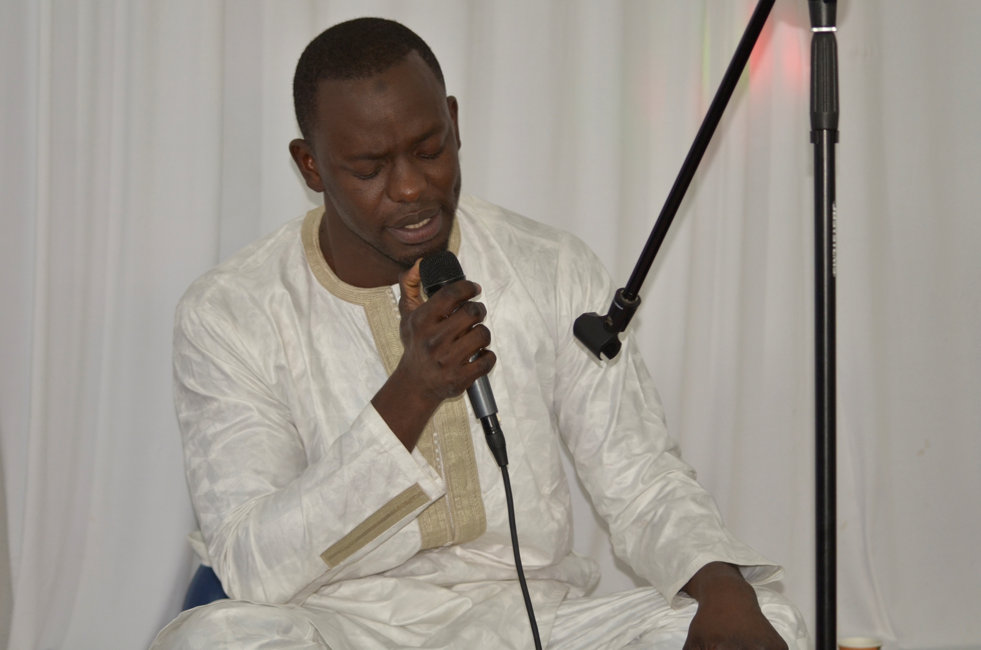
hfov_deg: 19.5
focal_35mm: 105
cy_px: 325
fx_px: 2855
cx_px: 490
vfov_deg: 13.0
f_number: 4
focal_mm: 70
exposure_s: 1/50
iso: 640
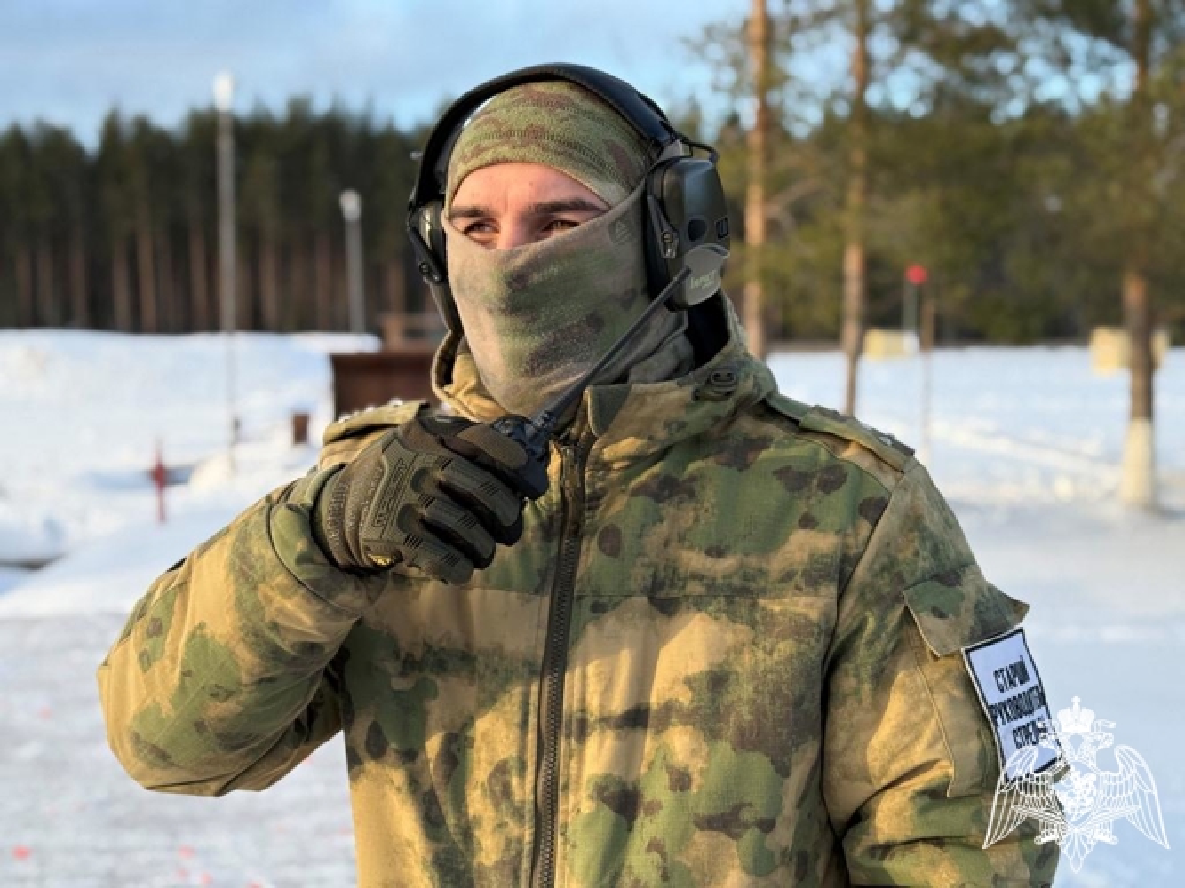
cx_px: 592
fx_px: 1643
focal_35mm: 48
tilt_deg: -3.3
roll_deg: +1.7
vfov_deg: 30.3
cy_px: 444
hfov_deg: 39.7
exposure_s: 1/895
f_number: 1.78
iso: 80
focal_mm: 6.76
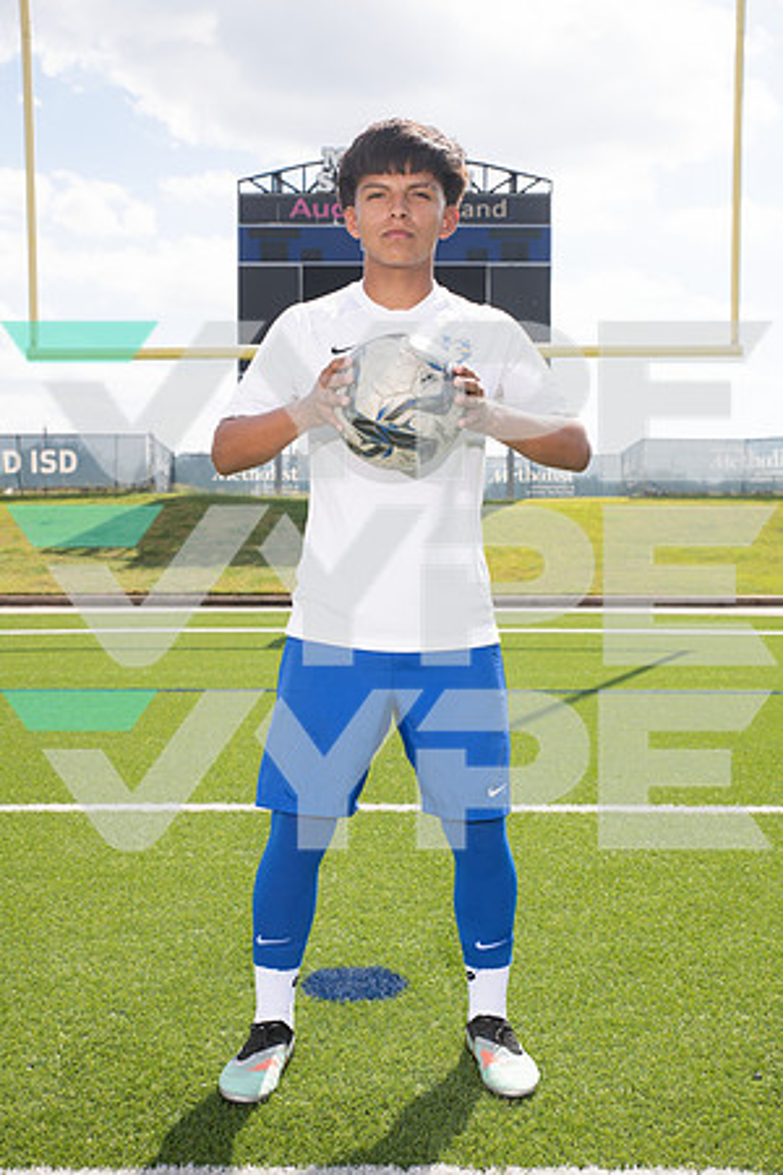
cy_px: 588
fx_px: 1370
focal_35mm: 42
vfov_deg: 46.4
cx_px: 392
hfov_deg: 31.9
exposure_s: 1/400
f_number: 7.1
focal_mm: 42
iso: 125
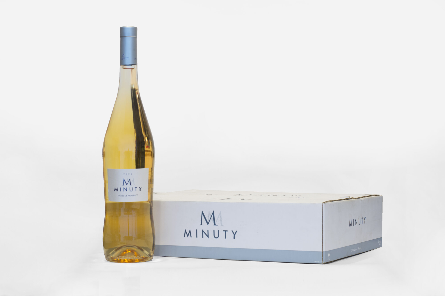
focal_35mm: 75
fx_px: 927
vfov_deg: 18.2
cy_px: 148
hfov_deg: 27.0
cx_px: 222
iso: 100
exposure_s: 1/2
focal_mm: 50
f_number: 8
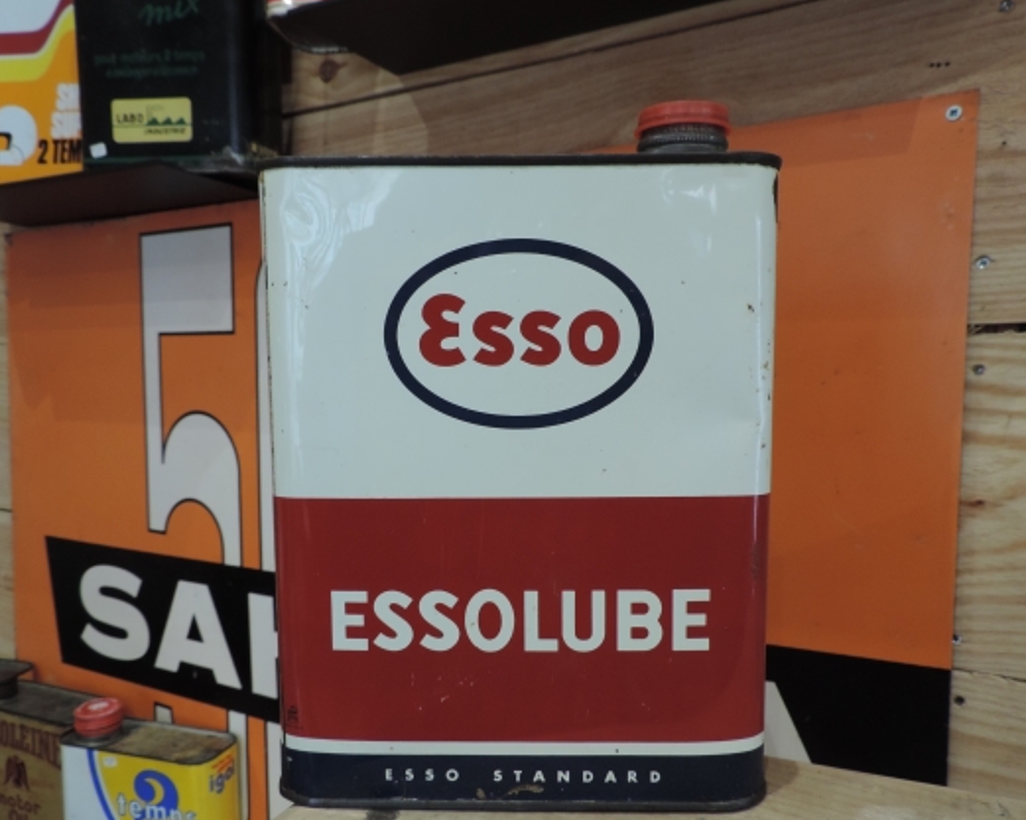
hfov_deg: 64.1
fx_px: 819
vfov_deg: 53.1
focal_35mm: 27
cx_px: 496
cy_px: 436
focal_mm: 4.3
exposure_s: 1/30
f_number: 3
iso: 220
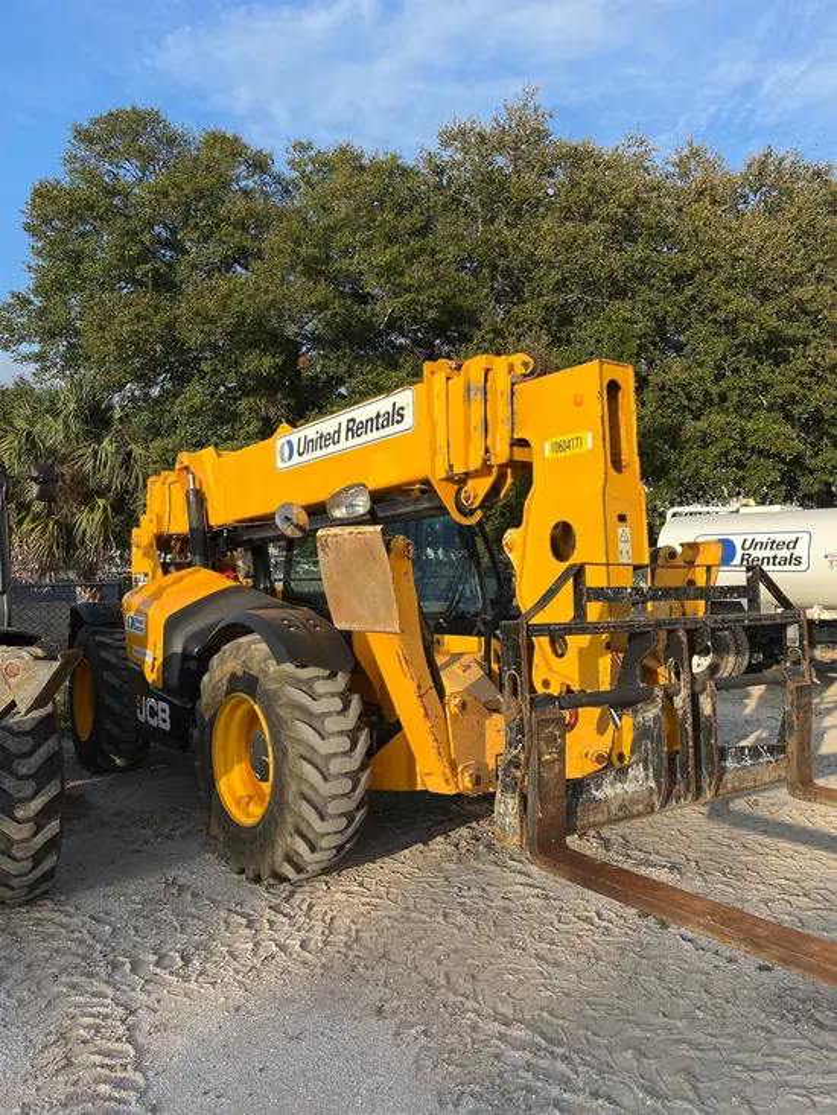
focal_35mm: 26
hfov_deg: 53.1
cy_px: 558
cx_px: 418
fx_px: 838
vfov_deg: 67.3
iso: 50
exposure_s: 1/1802
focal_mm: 5.1
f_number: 1.6
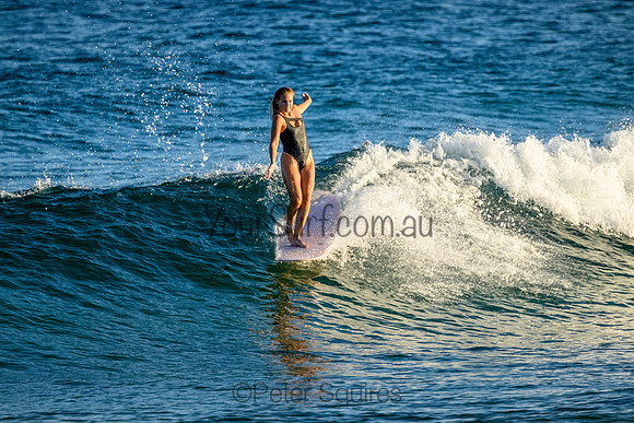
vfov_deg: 1.7
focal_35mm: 800
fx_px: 14092
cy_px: 212
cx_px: 317
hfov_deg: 2.6
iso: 2200
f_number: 11
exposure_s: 1/2000
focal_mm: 800
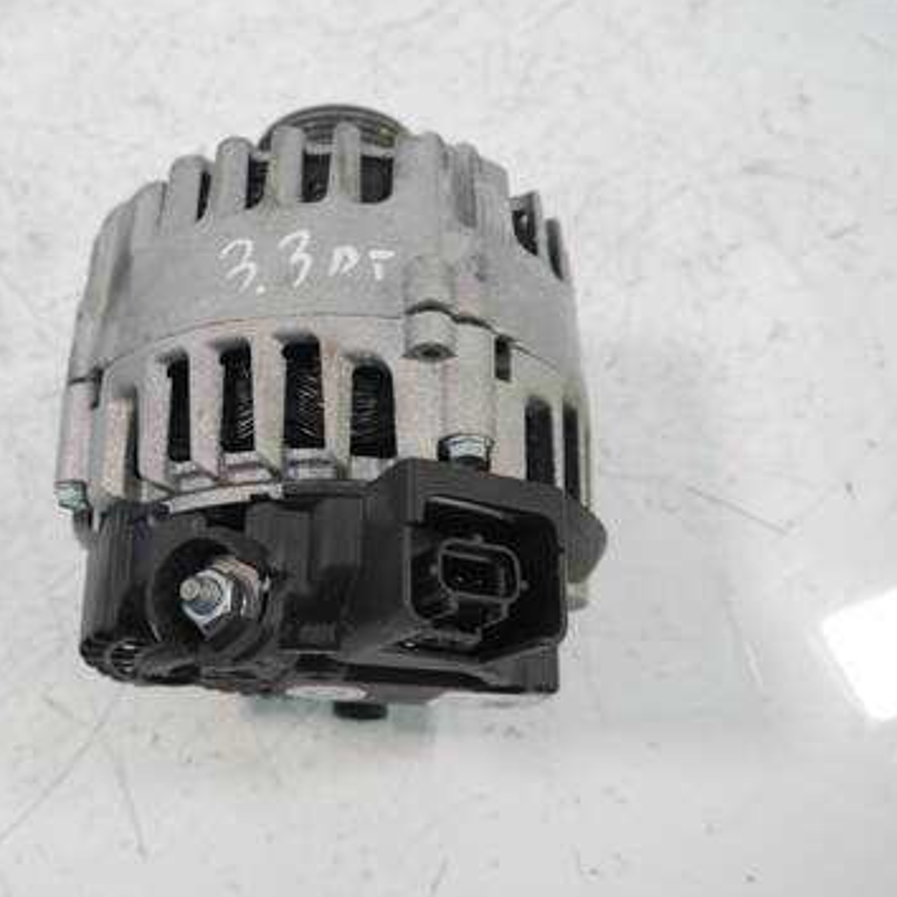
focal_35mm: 36
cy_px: 448
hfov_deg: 45.3
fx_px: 1055
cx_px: 296
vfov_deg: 46.0
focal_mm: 15
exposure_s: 1/60
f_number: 3.6
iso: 500
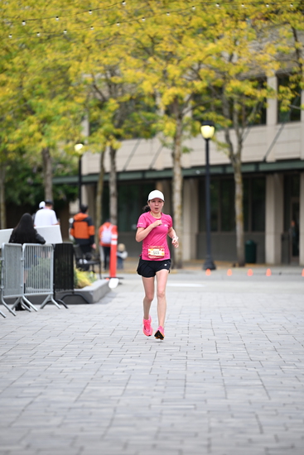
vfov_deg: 10.3
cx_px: 152
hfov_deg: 6.9
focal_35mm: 200
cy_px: 228
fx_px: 2532
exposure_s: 1/2000
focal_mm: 200
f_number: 2.8
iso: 640
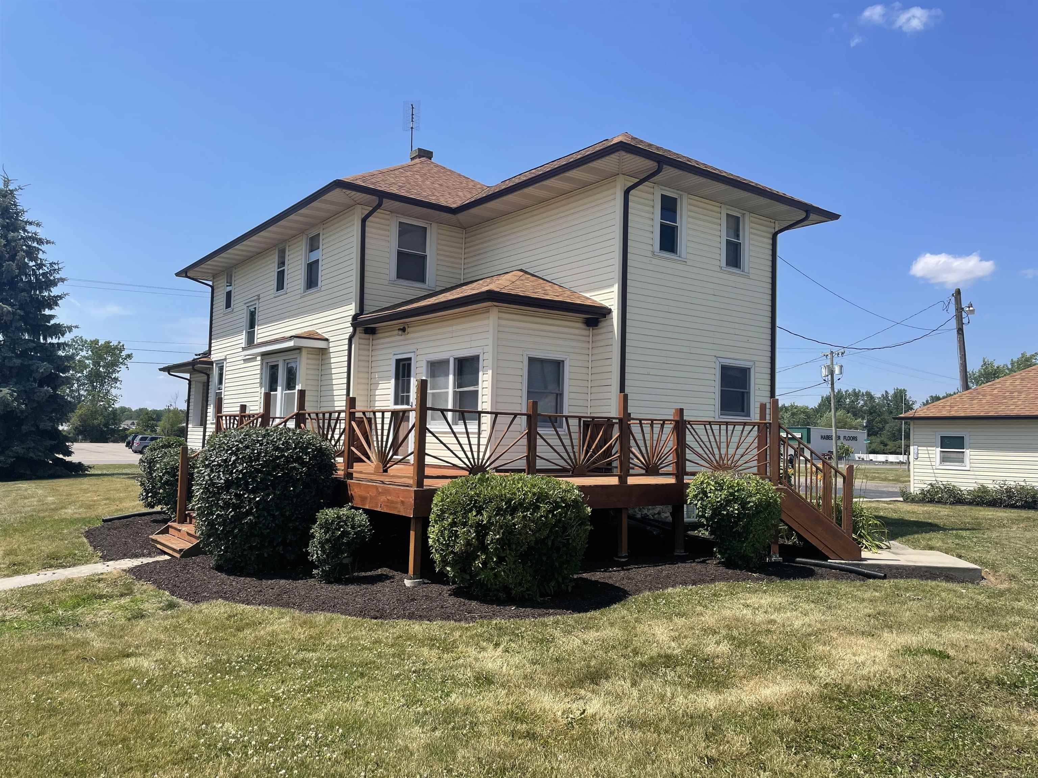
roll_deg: -1.4
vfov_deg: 53.1
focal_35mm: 26
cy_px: 389
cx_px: 519
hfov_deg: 67.3
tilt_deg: +3.6
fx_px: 780
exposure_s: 1/3300
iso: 32
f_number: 1.6
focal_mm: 4.2
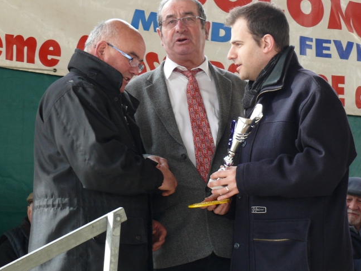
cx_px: 187
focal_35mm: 113
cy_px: 117
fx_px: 1179
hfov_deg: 17.4
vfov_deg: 13.1
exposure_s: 1/100
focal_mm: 15.1
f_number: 3.2
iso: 100
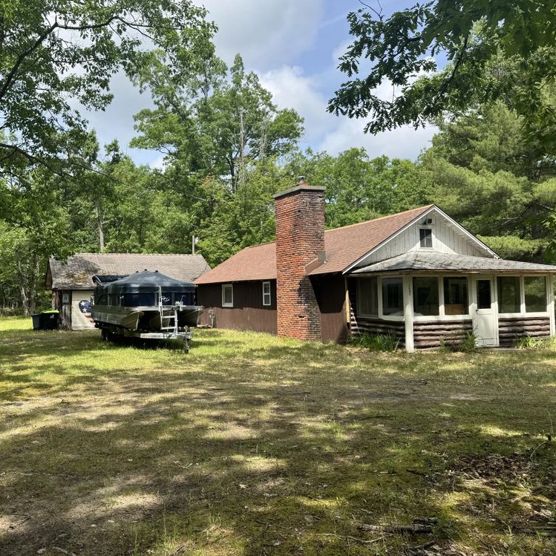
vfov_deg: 55.6
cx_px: 189
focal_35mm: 29
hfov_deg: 54.6
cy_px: 272
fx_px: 527
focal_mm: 6.76
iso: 80
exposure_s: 1/2041
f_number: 1.78
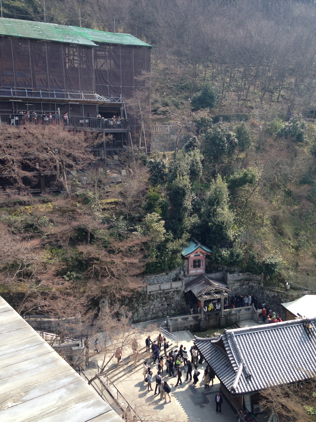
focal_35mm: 33
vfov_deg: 55.4
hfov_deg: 42.9
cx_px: 158
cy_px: 211
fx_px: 402
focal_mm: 4.12
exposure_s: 1/488
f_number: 2.4
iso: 50
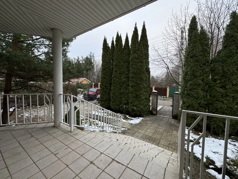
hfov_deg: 102.1
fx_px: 96
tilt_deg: -8.5
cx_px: 119
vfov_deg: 85.7
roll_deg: +0.9
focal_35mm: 14
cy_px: 90
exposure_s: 1/99
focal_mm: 2.22
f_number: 2.2
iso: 125
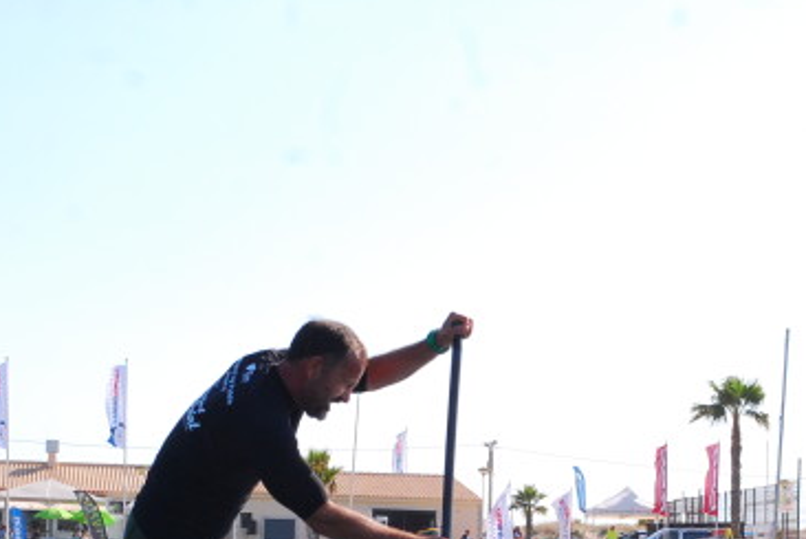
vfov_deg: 10.6
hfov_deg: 15.9
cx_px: 429
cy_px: 543
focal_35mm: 129
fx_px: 2892
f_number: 9
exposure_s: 1/400
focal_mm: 42
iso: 400
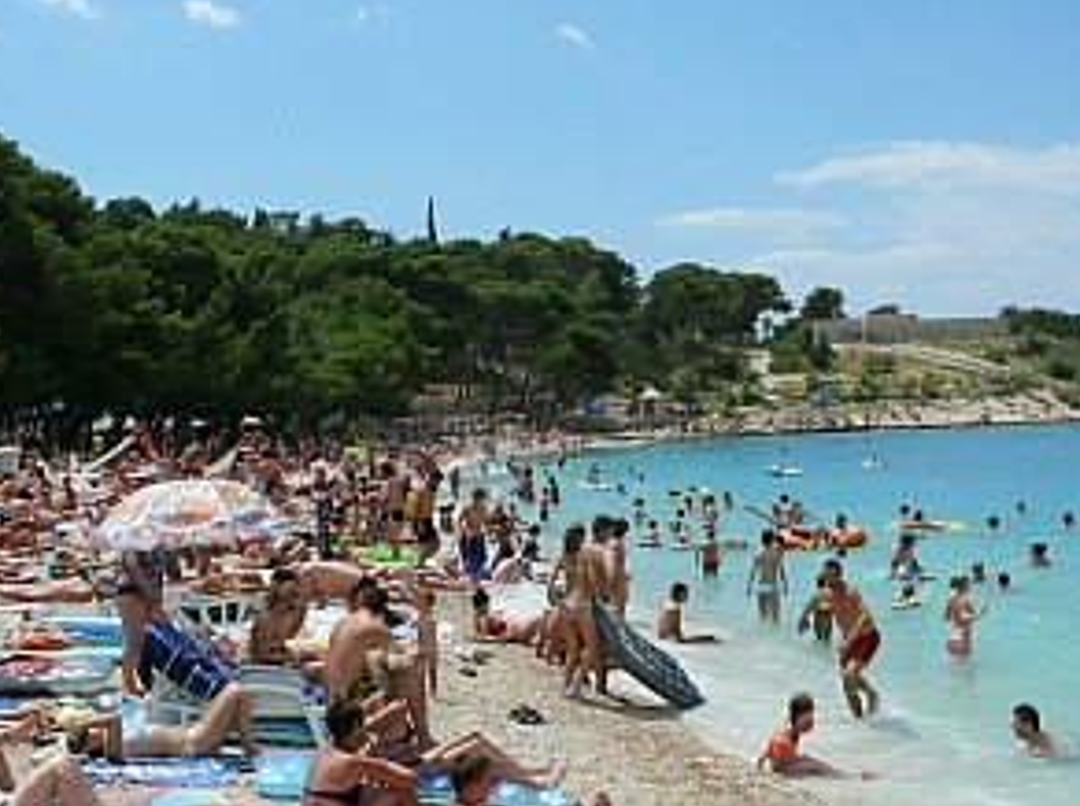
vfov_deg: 26.9
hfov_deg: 35.6
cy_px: 494
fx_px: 1682
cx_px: 510
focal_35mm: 54
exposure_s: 1/500
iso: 100
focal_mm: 7.4
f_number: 8
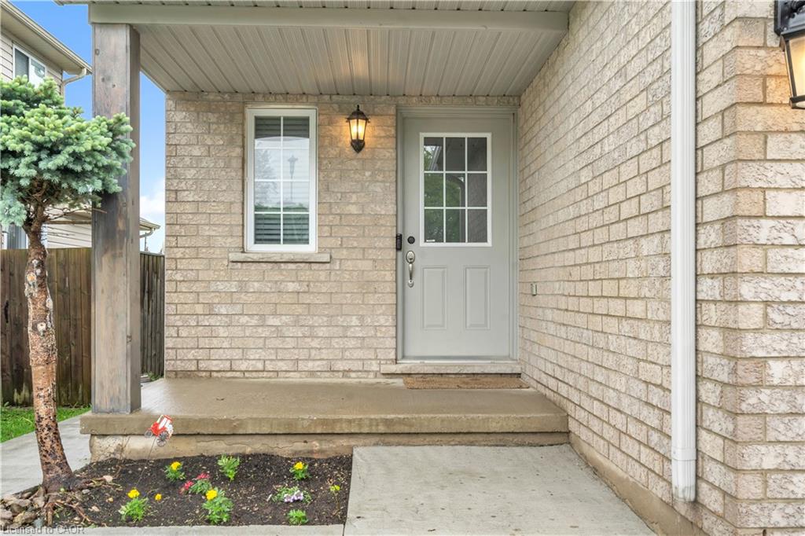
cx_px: 402
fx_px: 693
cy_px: 268
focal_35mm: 31
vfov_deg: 42.3
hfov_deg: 60.3
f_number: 9
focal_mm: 31
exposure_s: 1/60
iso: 400
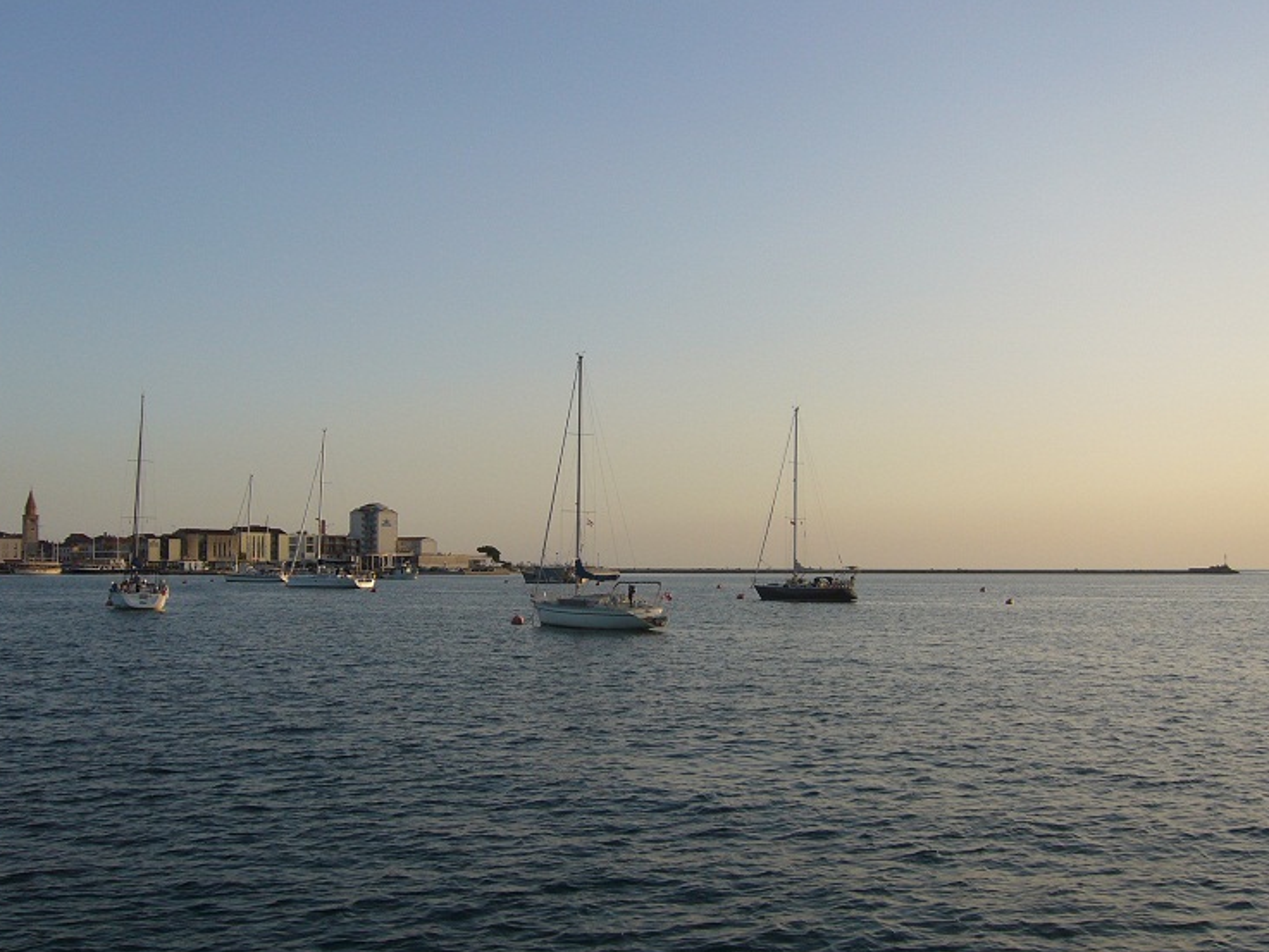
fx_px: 1393
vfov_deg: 37.7
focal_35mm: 38
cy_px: 499
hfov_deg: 49.0
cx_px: 635
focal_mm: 5.8
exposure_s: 1/250
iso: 80
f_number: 5.6
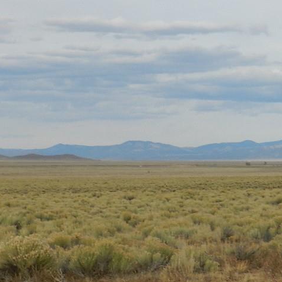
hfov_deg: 12.7
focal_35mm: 137
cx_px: 160
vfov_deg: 12.7
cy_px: 141
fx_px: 1263
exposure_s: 1/60
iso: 160
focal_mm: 20.5
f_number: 4.8
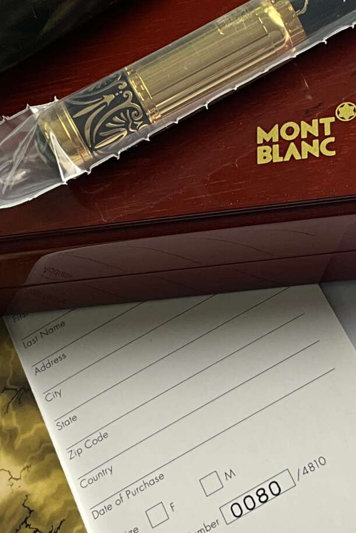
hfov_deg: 16.2
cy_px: 208
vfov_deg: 24.1
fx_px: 1245
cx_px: 279
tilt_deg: -62.2
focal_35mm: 84
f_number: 1.8
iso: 25
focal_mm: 3
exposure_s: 1/122
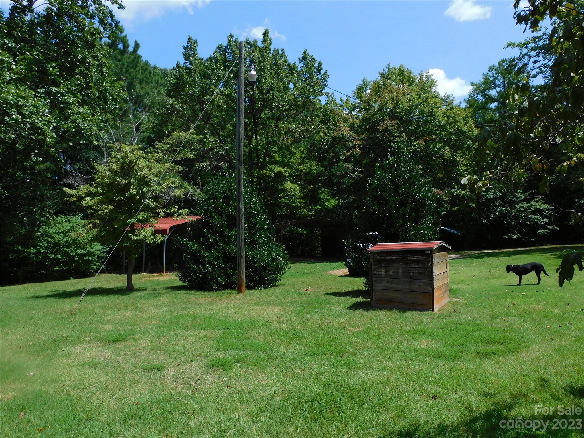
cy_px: 219
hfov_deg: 71.6
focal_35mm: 24
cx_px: 292
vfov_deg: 56.8
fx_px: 405
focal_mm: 4.3
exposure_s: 1/1250
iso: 125
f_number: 3.3
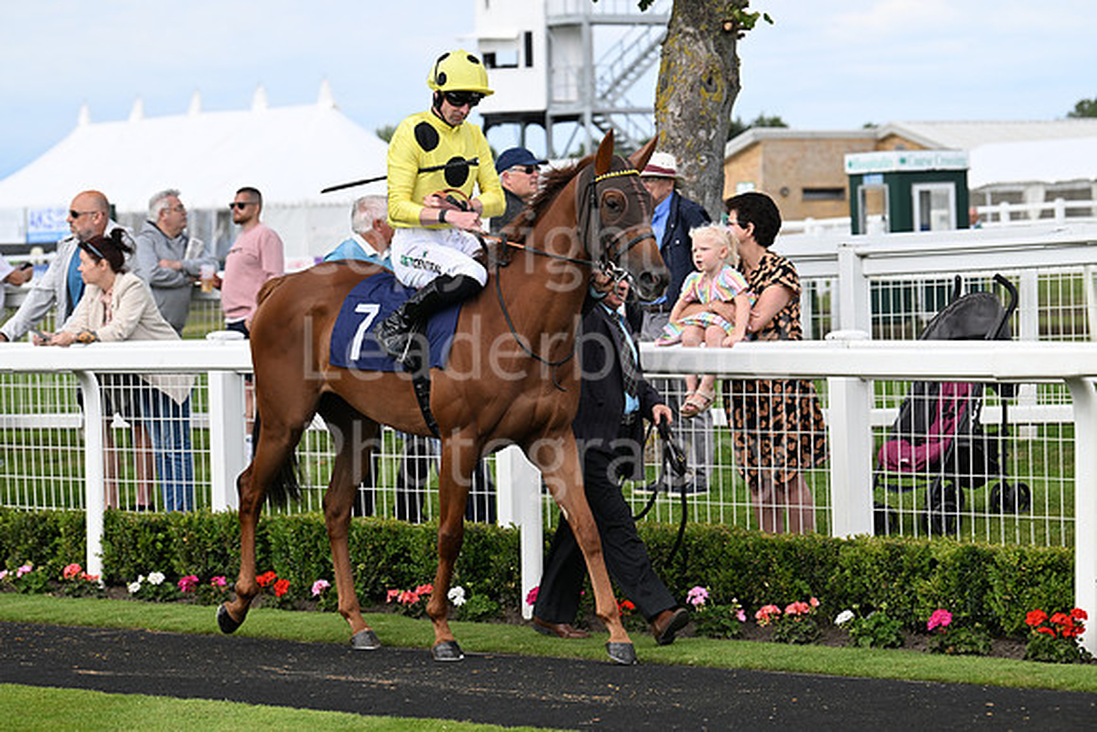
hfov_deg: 15.2
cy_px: 366
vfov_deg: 10.2
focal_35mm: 135
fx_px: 4115
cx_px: 548
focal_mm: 135
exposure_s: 1/1250
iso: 500
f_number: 5.6
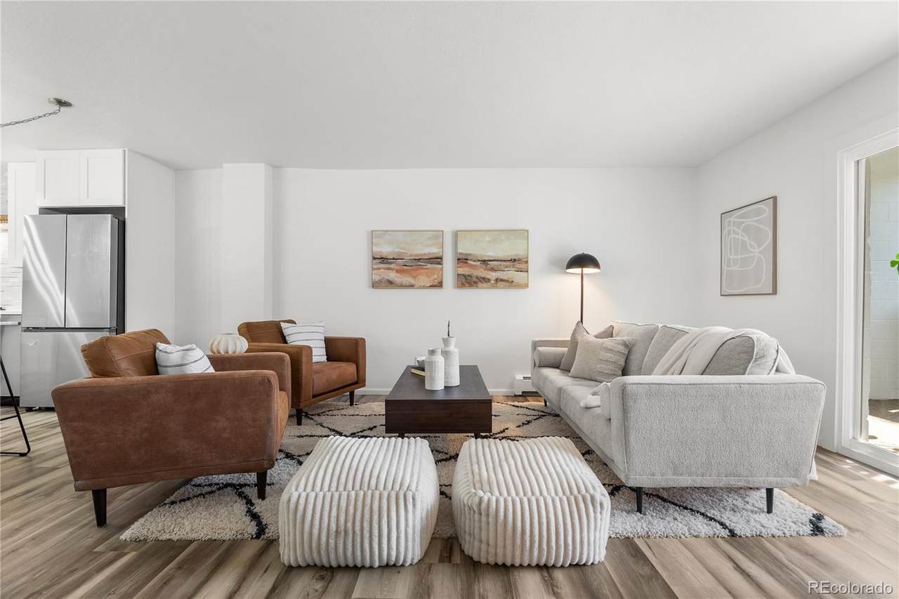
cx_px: 450
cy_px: 300
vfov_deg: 73.7
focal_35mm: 16
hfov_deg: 96.7
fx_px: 399
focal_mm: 16
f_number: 8
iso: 200
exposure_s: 1/100
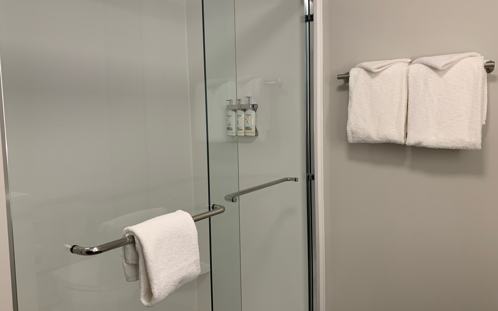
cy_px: 151
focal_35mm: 28
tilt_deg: -3.8
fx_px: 380
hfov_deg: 66.5
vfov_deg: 44.5
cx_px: 246
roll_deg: +1.2
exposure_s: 1/60
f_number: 1.8
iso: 80
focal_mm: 4.25
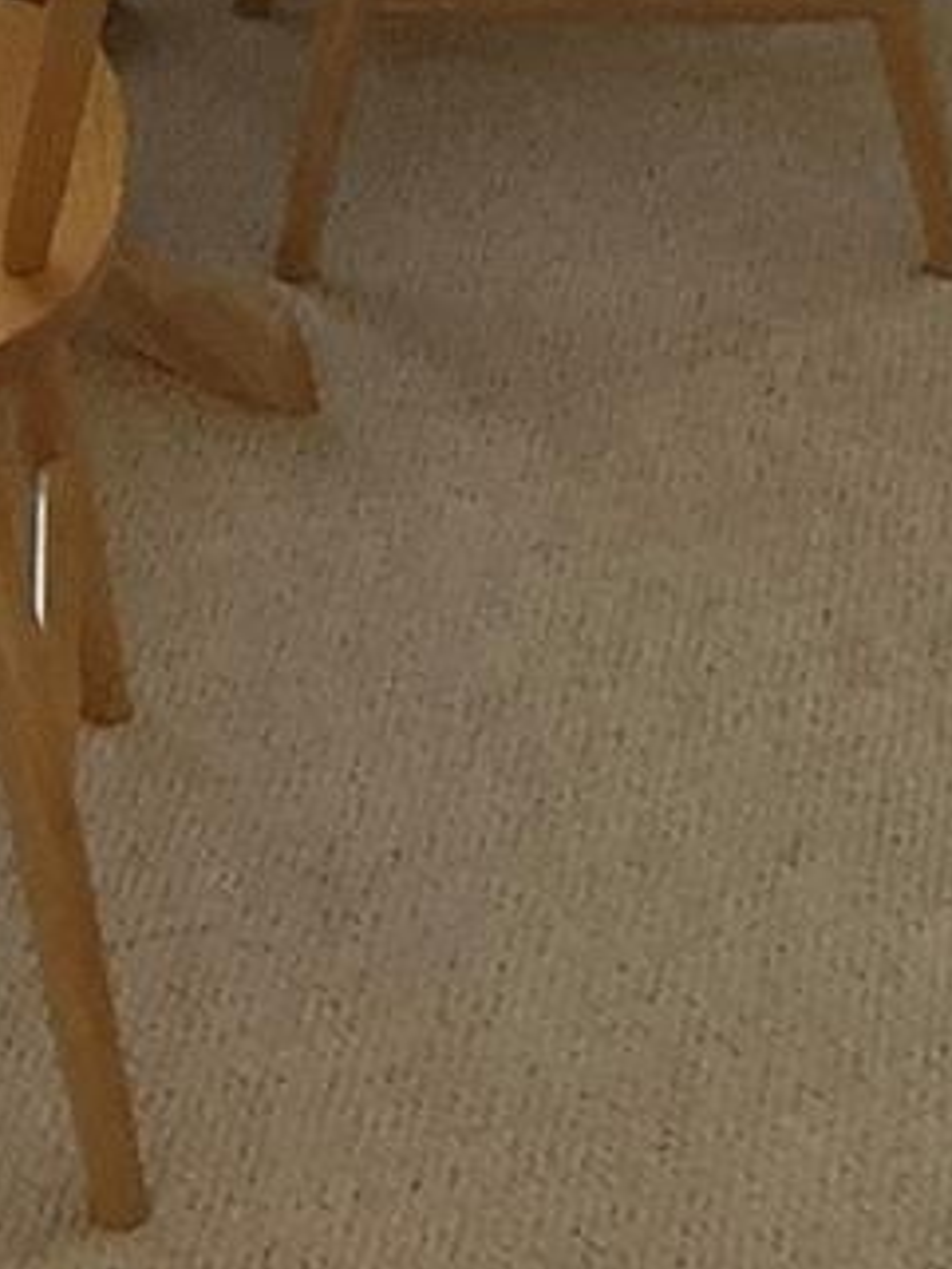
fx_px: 4910
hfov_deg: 10.9
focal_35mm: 134
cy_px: -1004
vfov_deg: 13.3
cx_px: -146
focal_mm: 3
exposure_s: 1/60
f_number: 1.8
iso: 80
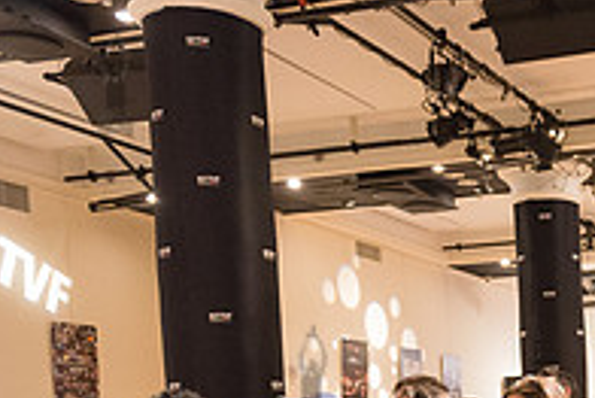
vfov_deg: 17.9
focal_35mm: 71
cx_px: 701
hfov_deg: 25.7
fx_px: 1174
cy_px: 524
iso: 4000
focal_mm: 24
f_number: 2.8
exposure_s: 1/200
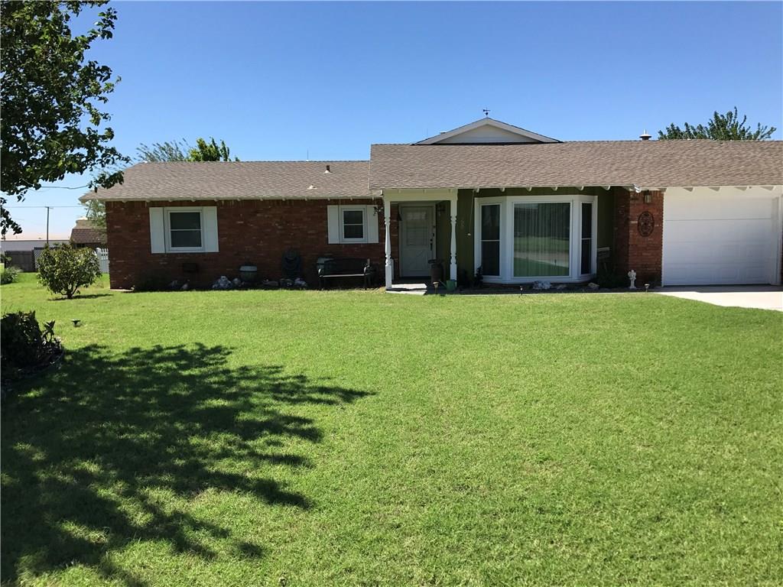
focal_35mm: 28
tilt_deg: -4.9
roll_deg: +0.5
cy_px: 294
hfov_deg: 63.4
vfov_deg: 49.7
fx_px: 633
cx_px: 392
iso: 20
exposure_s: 1/2037
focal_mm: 3.99
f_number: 1.8
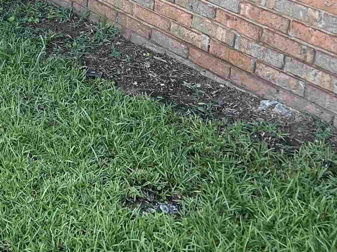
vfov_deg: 17.6
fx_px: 750
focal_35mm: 77
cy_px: -97
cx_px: -139
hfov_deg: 21.9
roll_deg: +3.3
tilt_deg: -14.5
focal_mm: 5.7
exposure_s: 1/567
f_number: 1.5
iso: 50
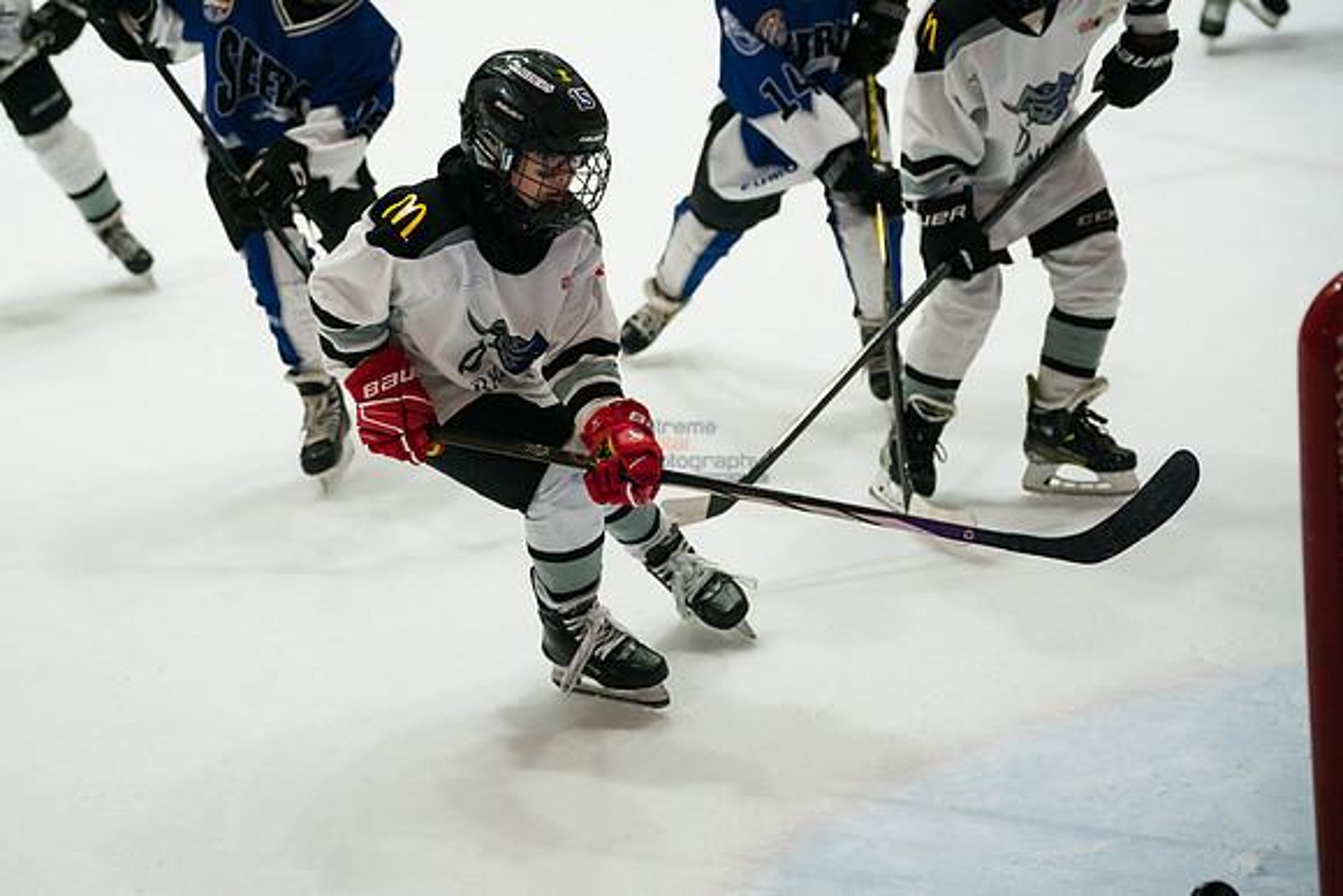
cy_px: 365
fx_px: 3453
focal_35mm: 93
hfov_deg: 22.0
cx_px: 548
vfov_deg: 14.8
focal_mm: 78
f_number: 2.8
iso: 3200
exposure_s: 1/1250
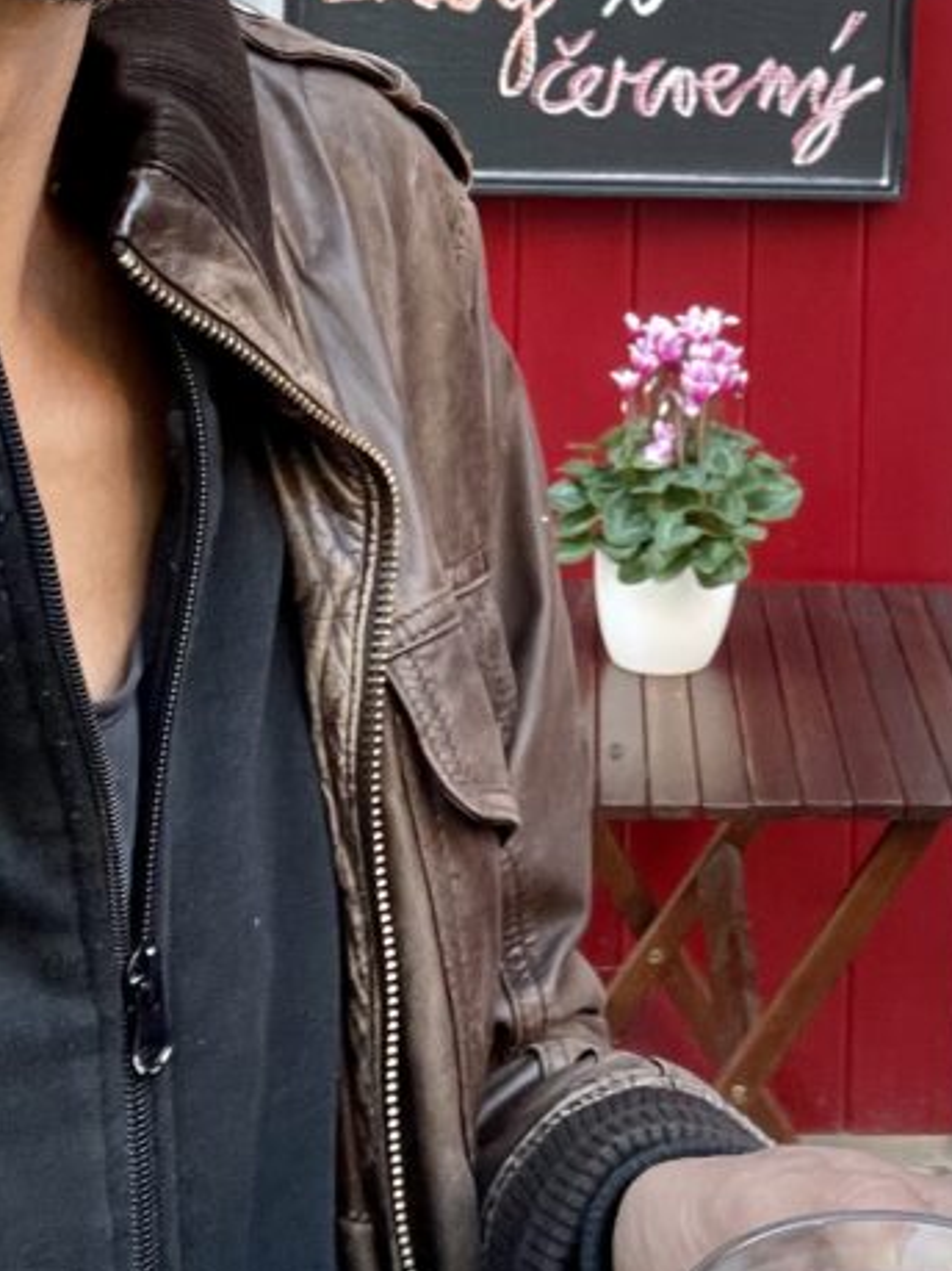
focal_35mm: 67
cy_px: -42
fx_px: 2458
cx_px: 924
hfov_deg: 21.3
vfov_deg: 27.1
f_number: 2.2
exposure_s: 1/60
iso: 100
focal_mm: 2.71
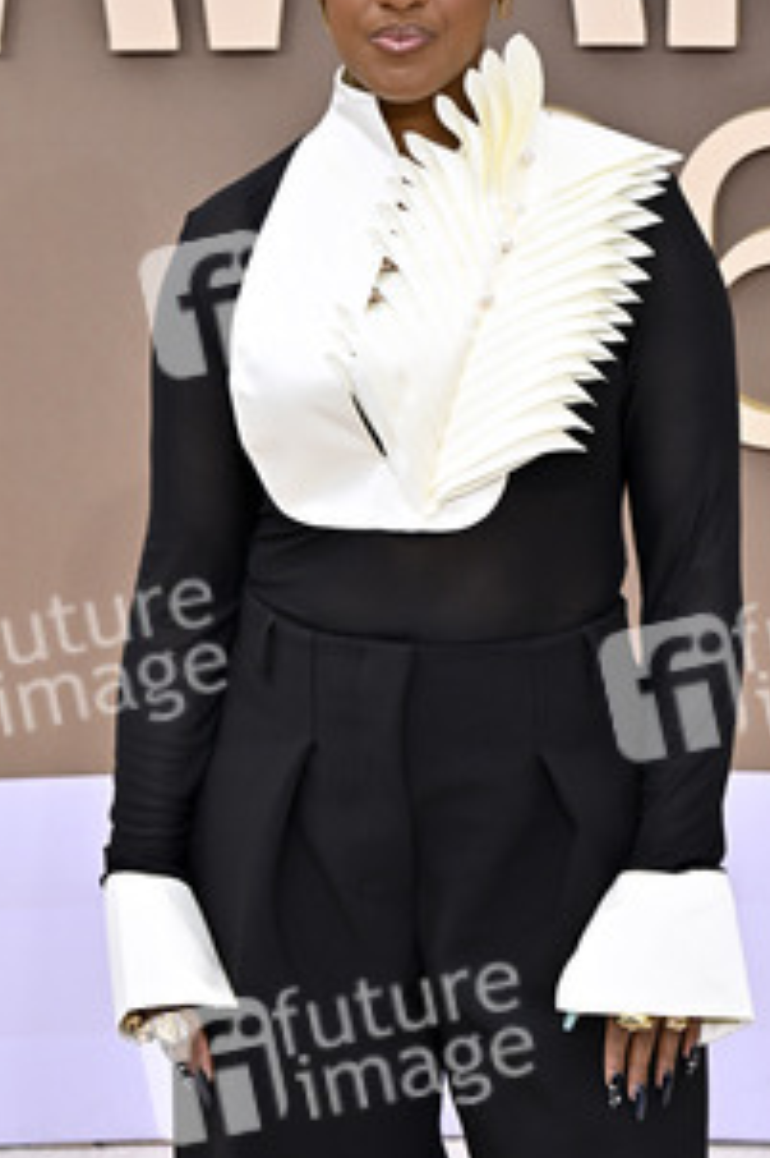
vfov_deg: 15.6
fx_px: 4207
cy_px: 479
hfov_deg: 10.5
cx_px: 448
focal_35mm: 131
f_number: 9
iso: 400
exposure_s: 1/320
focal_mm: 99
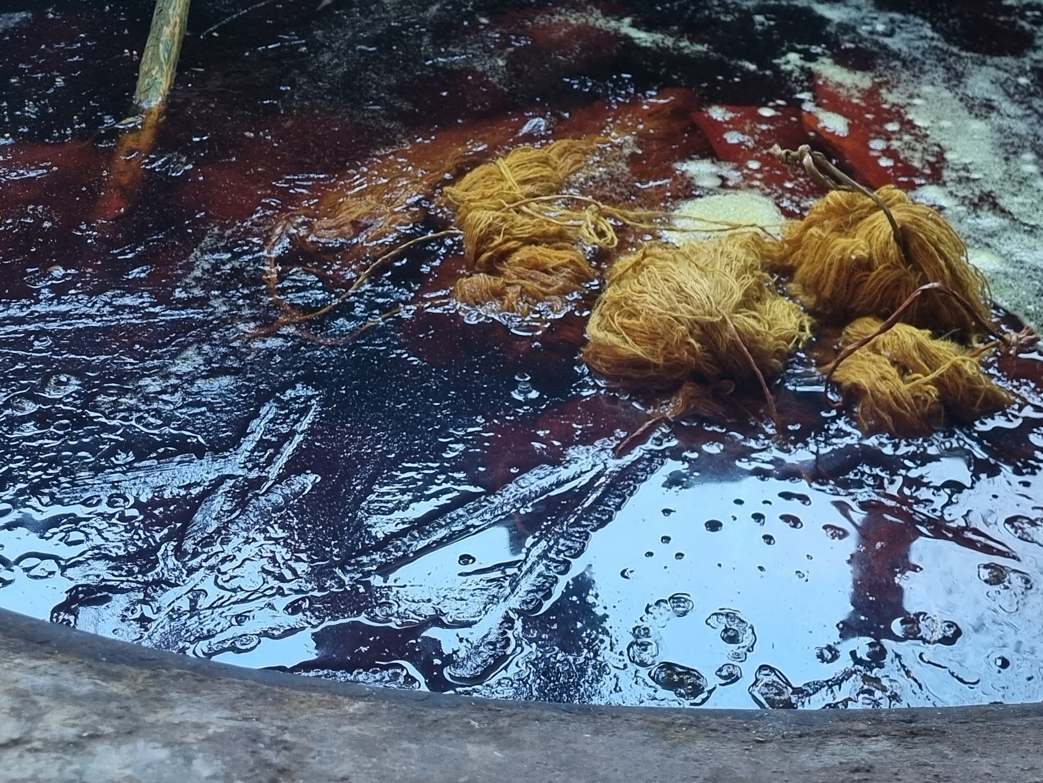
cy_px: 244
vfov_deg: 25.9
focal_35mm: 56
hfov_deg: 34.3
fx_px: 1687
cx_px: 533
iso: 250
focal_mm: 5.4
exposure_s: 1/50
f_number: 1.8
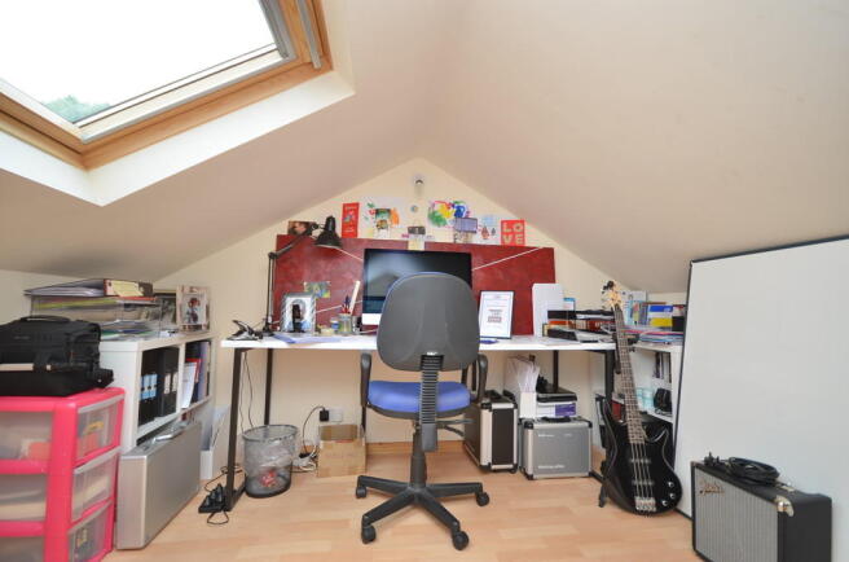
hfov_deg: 100.5
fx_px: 353
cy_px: 281
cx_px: 424
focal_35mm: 15
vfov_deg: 77.0
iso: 100
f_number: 4
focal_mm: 10
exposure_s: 1/60
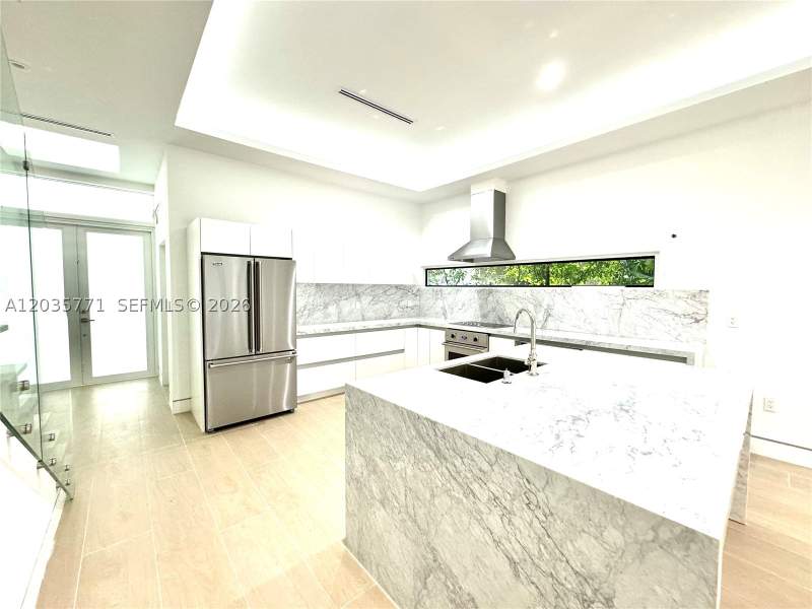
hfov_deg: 102.1
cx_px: 406
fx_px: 328
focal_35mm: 14
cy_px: 304
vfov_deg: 85.7
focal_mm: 2.22
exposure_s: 1/99
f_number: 2.2
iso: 250
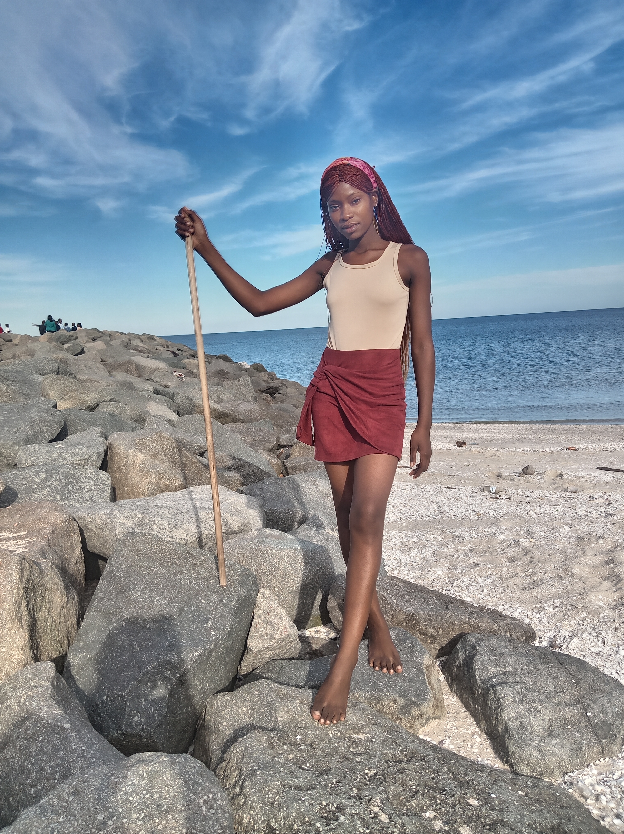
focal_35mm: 27
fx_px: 649
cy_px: 417
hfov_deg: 51.3
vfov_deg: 65.3
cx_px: 312
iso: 100
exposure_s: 1/304
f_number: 1.8
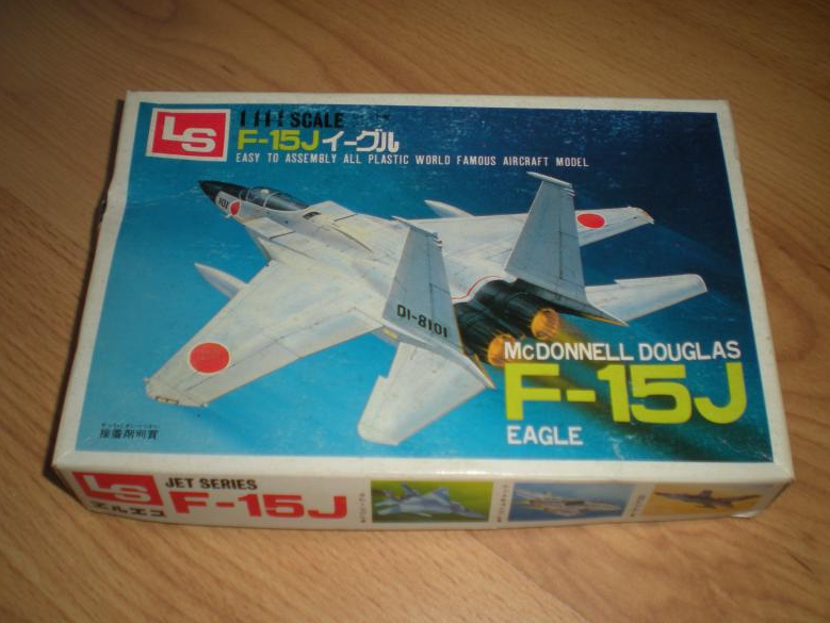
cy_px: 313
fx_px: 936
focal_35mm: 39
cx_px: 416
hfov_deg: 47.8
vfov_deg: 36.8
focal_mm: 6.3
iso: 64
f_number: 3.1
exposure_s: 1/60
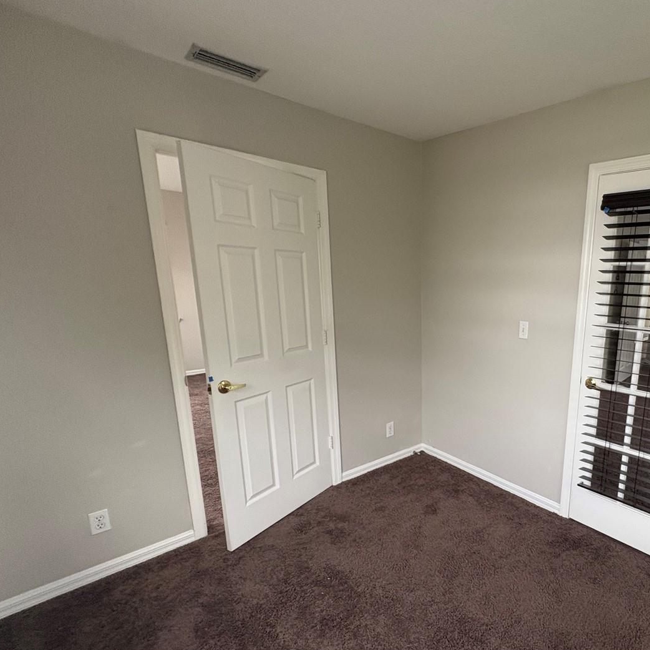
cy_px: 364
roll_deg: +0.0
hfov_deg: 72.6
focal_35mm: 19
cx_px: 483
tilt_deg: -12.9
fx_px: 404
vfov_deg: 77.4
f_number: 2.2
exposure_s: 1/93
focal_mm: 2.22
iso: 250
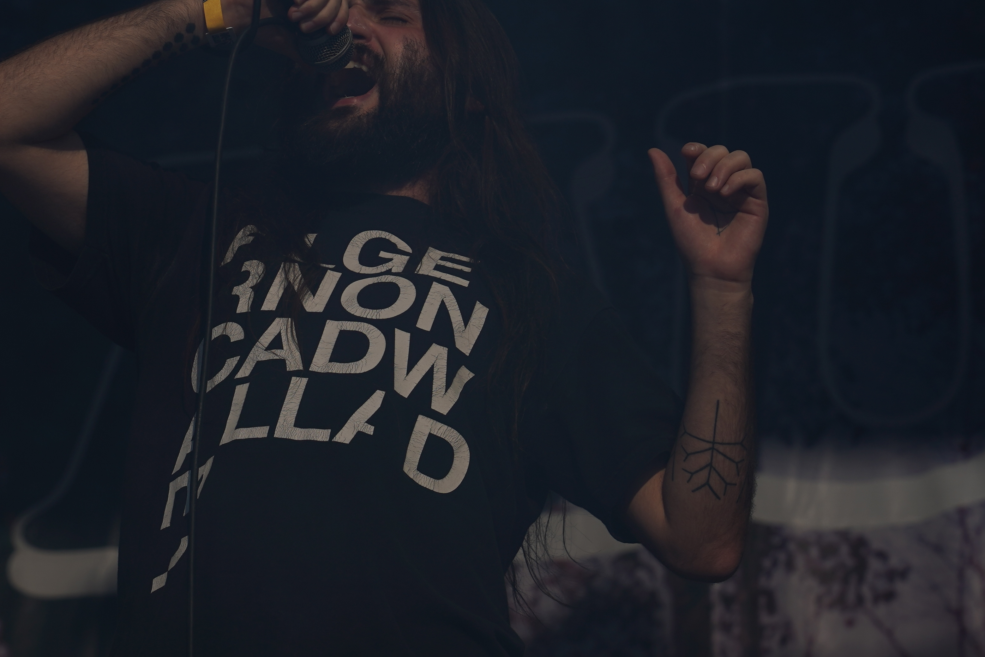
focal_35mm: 202
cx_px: 341
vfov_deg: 6.8
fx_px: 5526
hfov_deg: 10.2
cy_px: 108
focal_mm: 105
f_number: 8
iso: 100
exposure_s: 1/1600
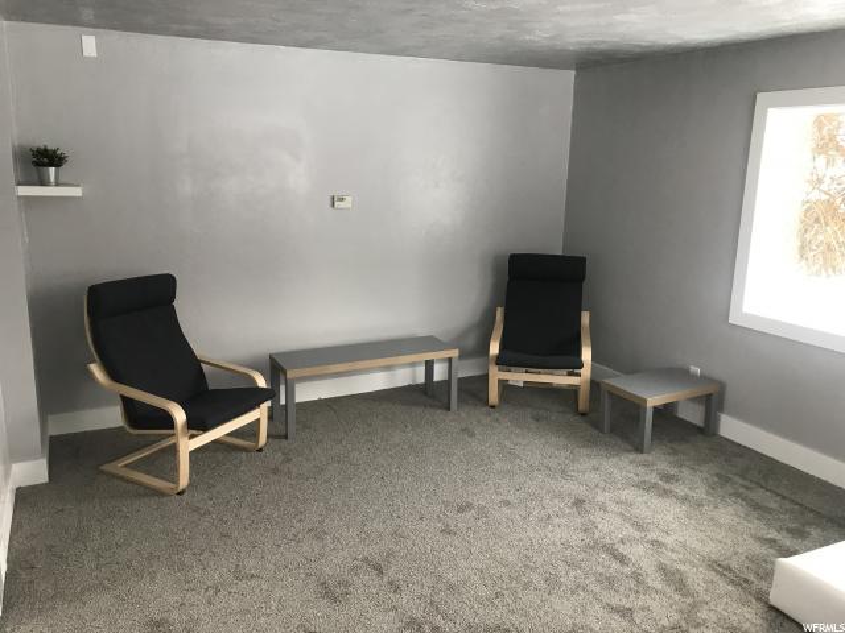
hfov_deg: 63.4
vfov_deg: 49.7
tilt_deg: -12.7
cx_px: 422
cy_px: 316
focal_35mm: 28
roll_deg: -2.1
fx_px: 683
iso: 25
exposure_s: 1/30
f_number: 1.8
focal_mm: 3.99
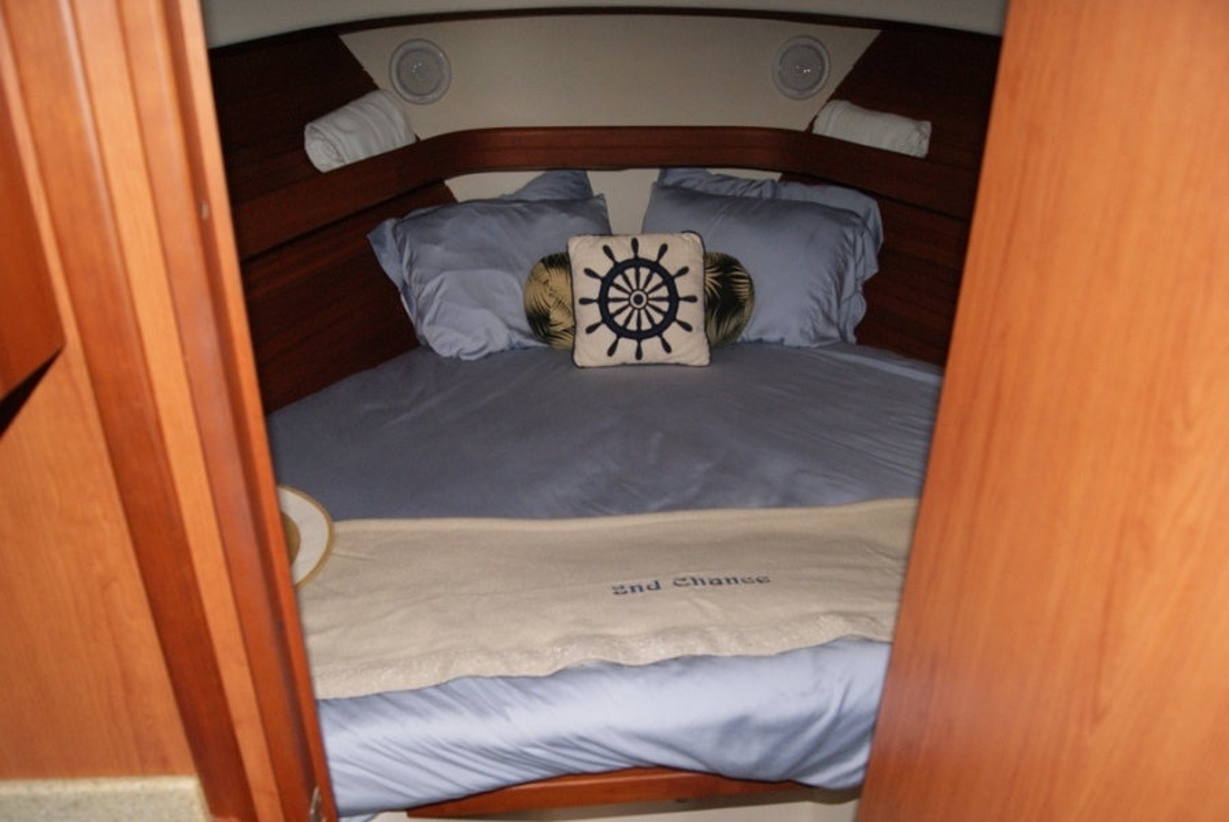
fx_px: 923
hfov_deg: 67.3
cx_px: 614
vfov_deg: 48.0
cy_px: 411
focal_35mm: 27
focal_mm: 18
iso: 400
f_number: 5.6
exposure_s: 1/60
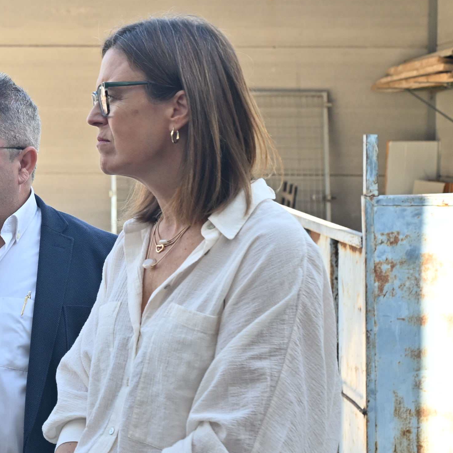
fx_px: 1673
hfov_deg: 14.4
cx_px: -216
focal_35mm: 113
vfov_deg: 15.4
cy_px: 167
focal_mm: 43
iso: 280
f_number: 5.6
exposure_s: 1/250
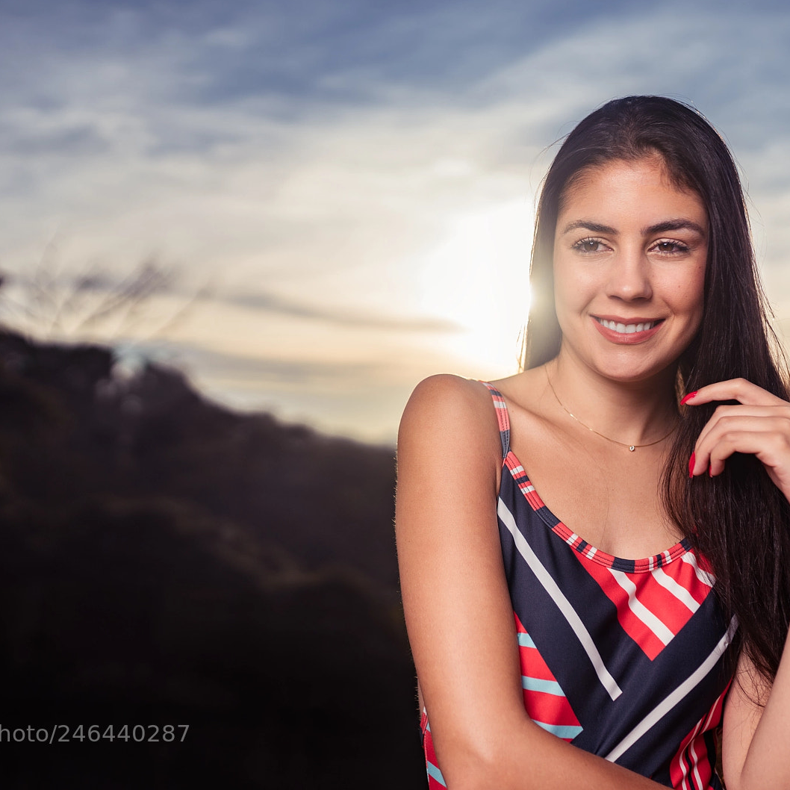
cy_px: 394
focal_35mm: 45
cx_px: 396
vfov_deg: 37.6
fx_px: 1162
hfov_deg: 37.6
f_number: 2
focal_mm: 35
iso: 200
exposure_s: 1/8000
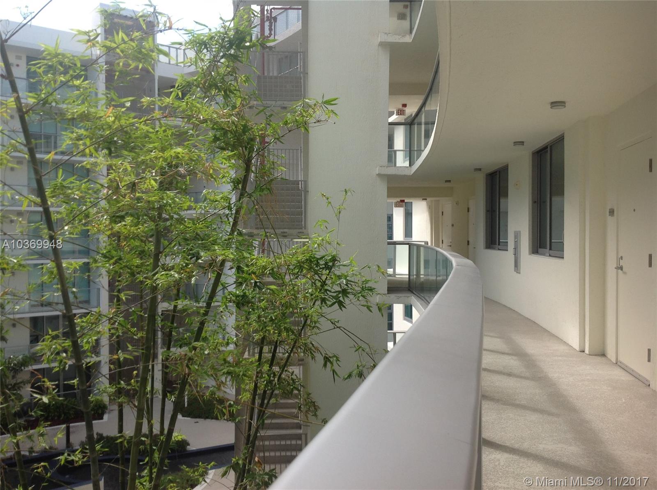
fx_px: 663
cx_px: 328
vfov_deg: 40.6
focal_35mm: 35
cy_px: 245
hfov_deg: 52.7
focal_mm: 4.28
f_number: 2.4
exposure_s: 1/737
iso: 50
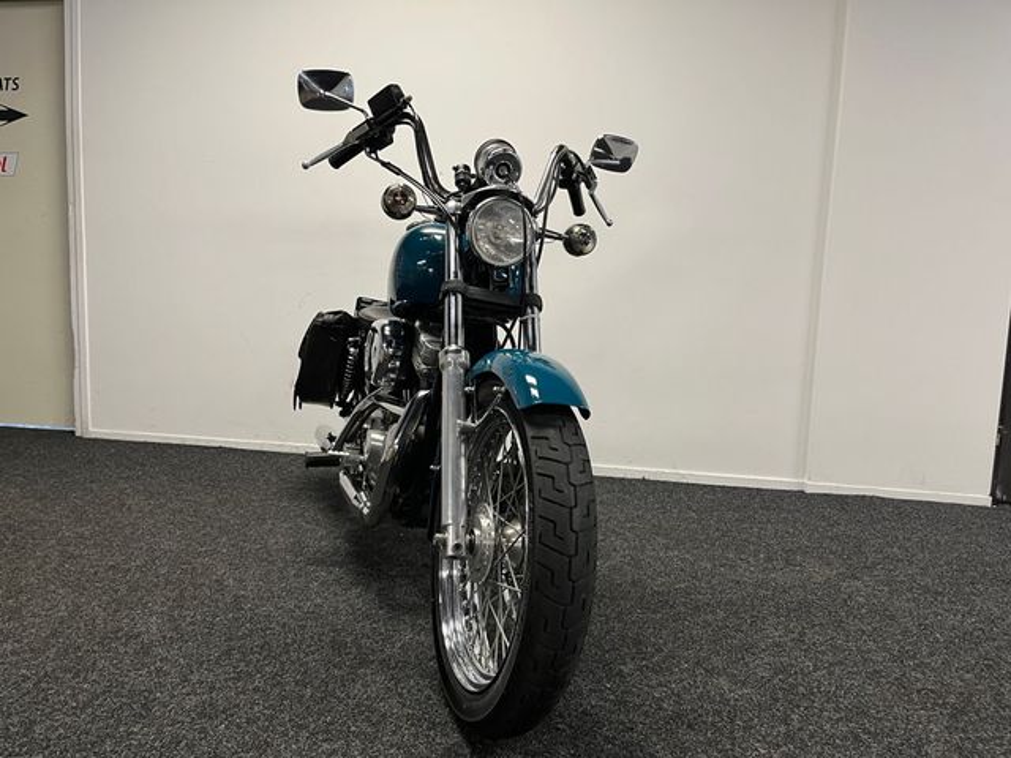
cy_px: 379
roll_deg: -1.8
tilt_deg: -6.8
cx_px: 506
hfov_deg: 67.3
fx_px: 759
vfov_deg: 53.1
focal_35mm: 26
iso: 100
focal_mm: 5.1
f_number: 1.6
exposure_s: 1/50
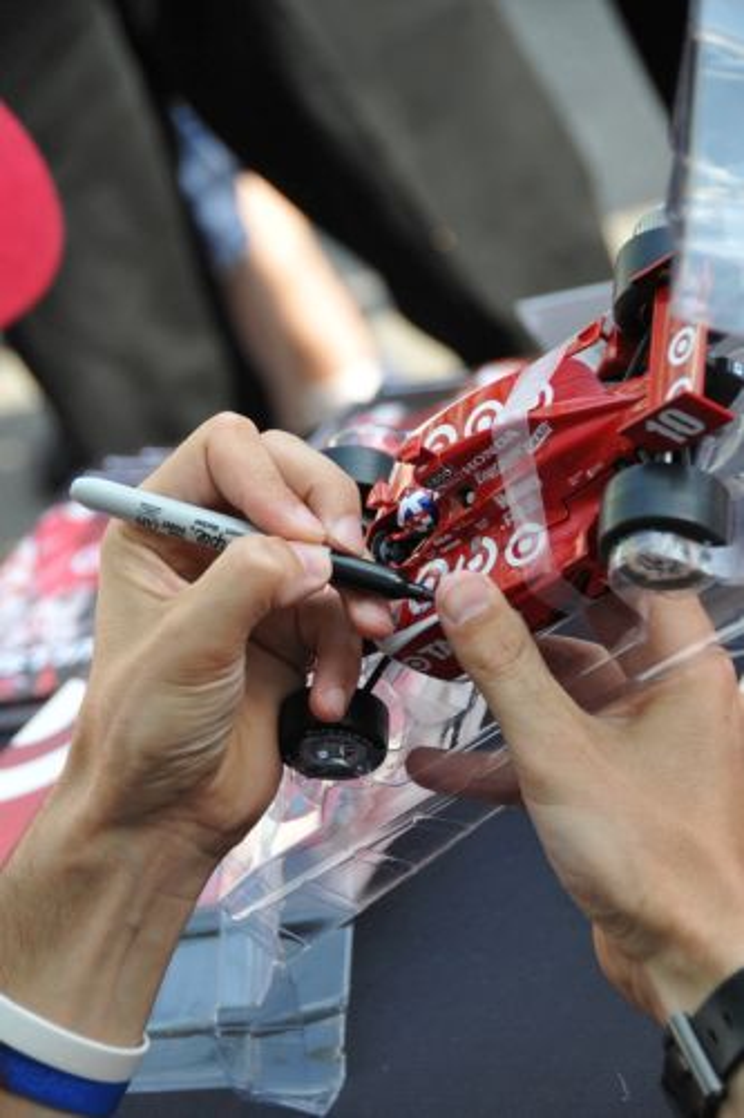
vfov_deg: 14.4
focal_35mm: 142
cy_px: 559
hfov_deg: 9.6
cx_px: 372
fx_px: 4420
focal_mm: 95
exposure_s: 1/320
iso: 400
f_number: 5.3
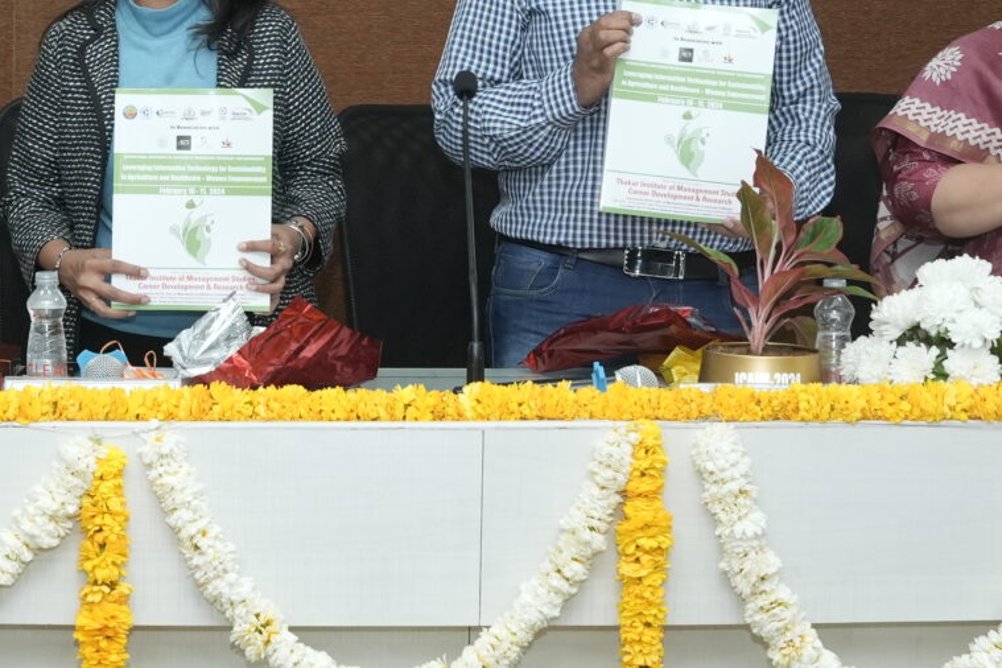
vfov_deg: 16.7
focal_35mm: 81
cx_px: 147
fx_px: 2254
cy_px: 113
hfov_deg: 24.5
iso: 1250
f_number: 5.6
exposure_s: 1/125
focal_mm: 24
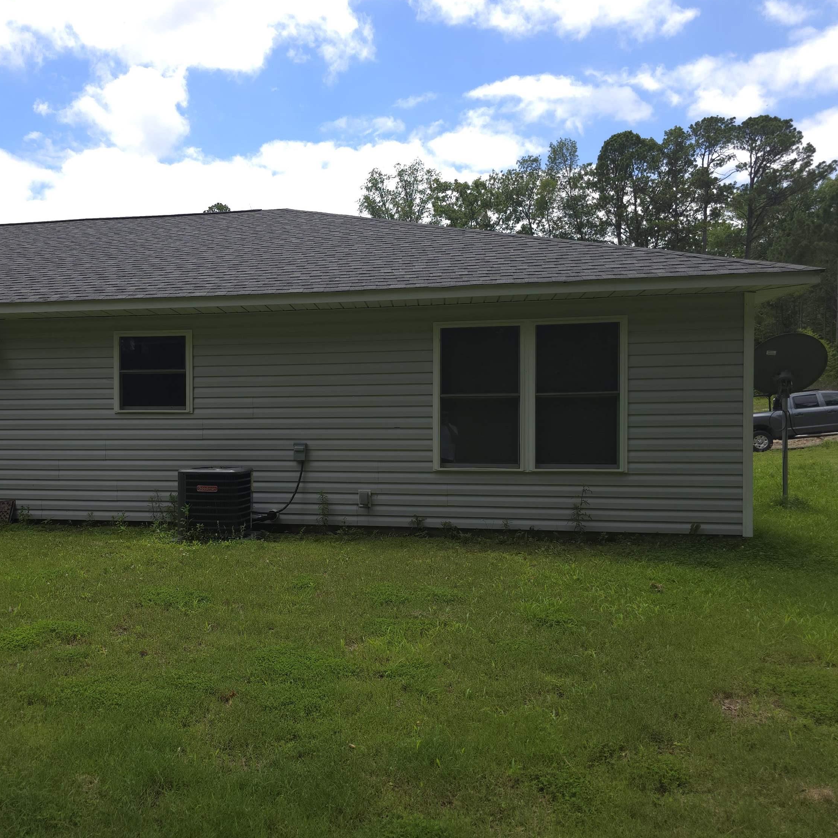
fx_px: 767
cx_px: 280
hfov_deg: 56.1
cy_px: 429
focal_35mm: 28
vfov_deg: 57.3
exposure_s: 1/364
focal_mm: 6.3
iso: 12
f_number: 1.7
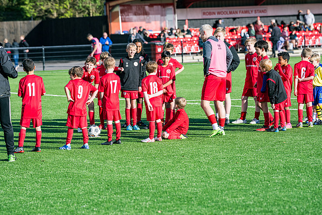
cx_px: 156
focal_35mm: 139
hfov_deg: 14.7
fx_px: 1245
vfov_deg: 9.9
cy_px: 108
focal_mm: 135
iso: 400
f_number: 4
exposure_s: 1/3200
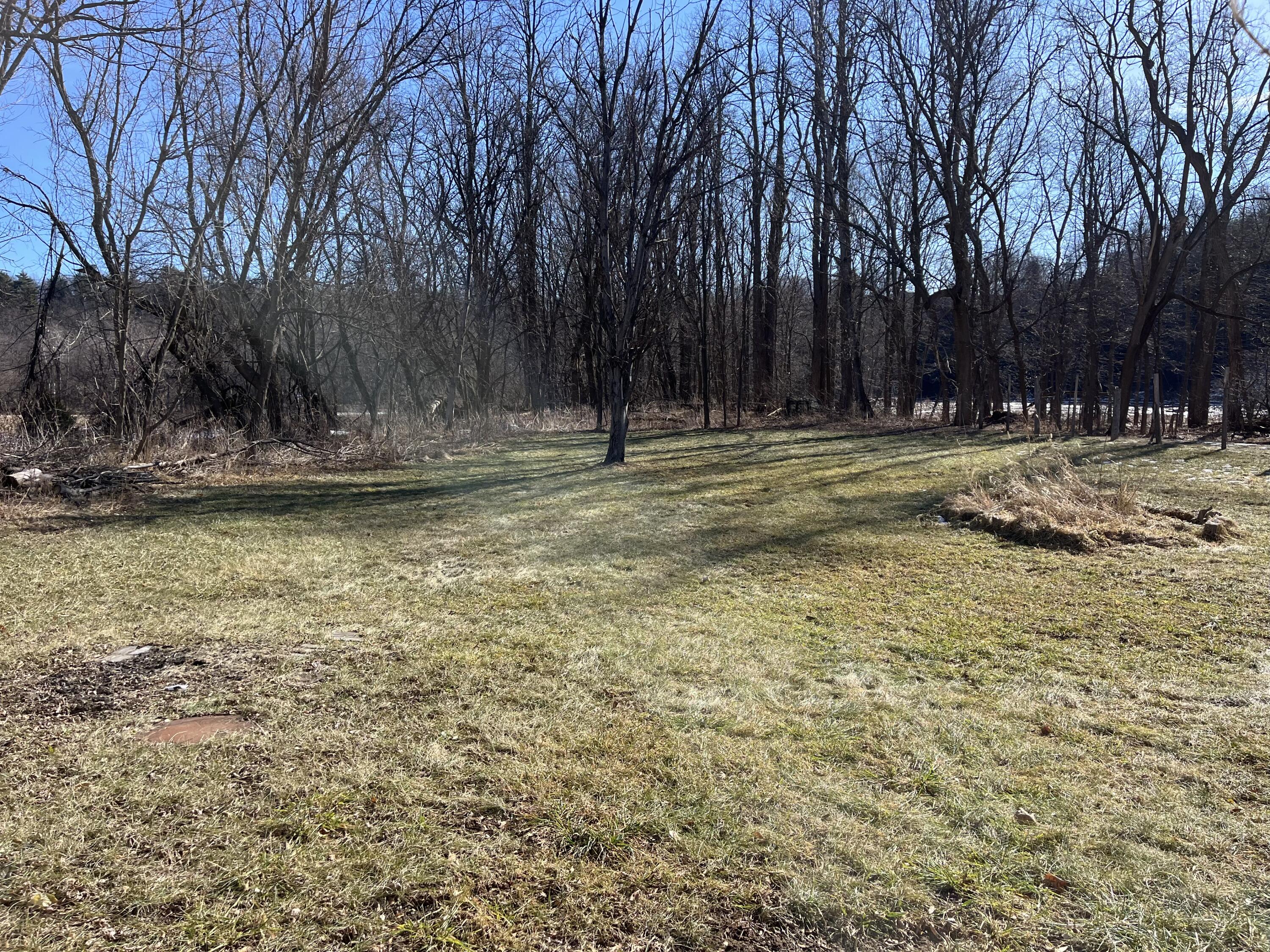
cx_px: 635
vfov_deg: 53.1
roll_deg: +1.5
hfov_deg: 67.3
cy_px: 476
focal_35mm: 26
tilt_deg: -4.5
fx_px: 954
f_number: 1.6
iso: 50
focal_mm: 5.1
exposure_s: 1/1957
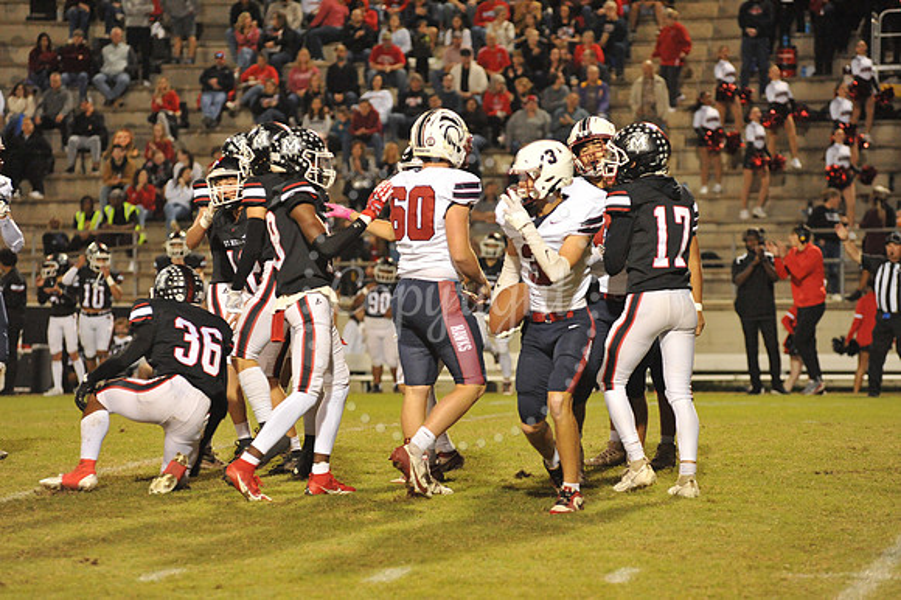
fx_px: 4627
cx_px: 450
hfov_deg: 11.1
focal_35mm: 185
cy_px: 300
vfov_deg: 7.4
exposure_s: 1/200
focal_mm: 185
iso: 6400
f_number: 5
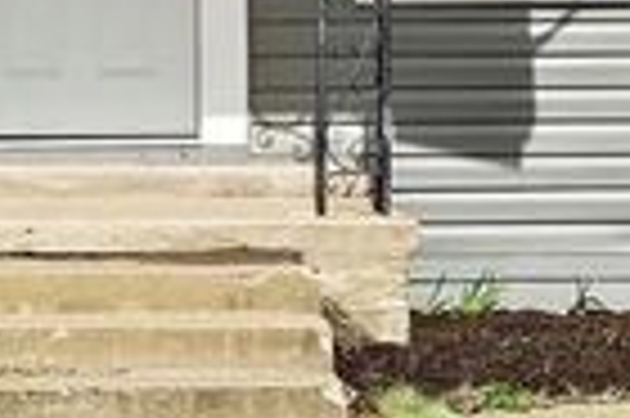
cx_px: 104
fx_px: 3199
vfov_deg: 7.5
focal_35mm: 183
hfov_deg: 11.2
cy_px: 34
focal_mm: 25
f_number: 9
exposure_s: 1/100
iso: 250
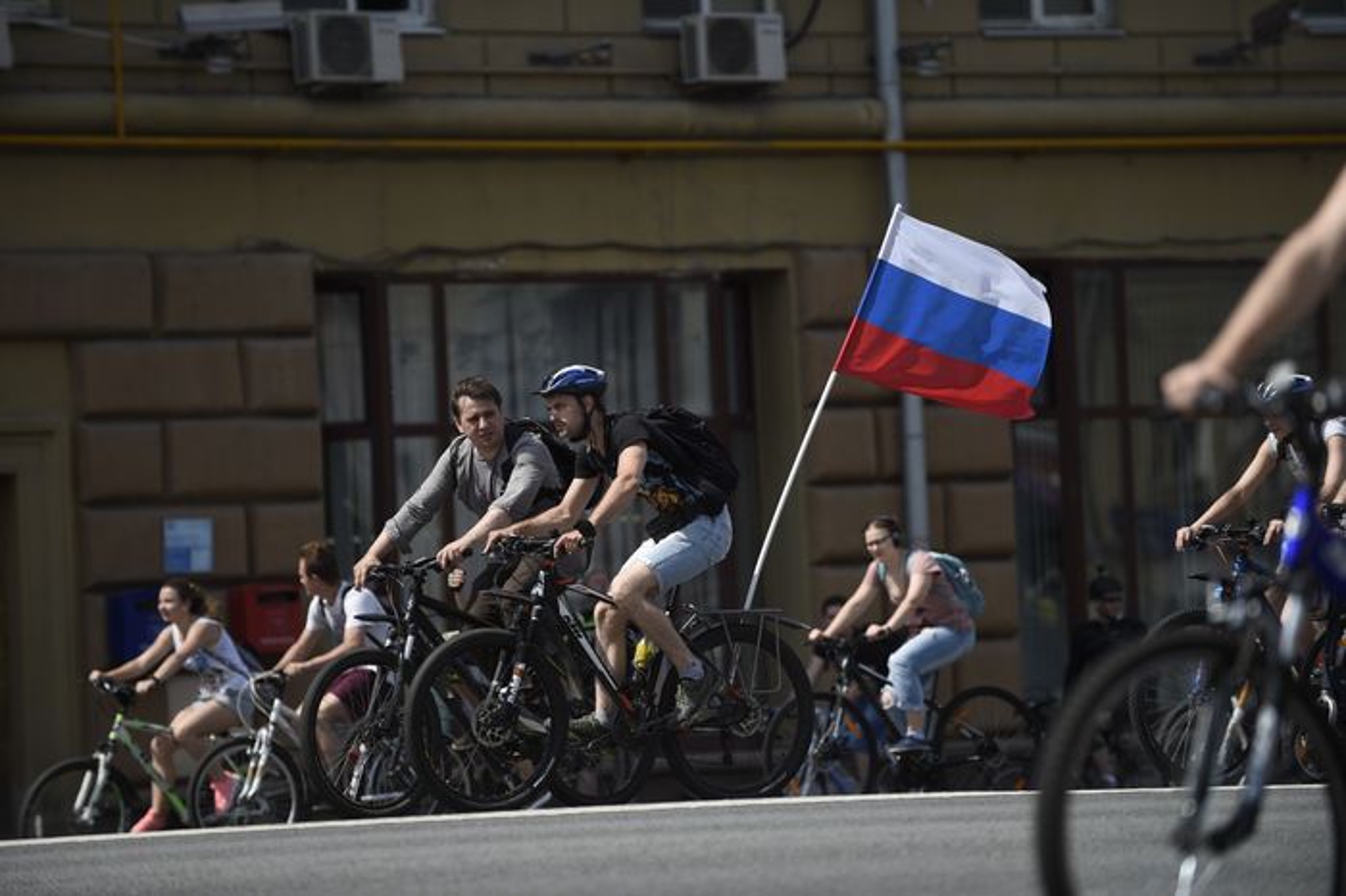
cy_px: 448
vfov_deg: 6.9
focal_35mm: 200
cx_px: 673
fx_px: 7474
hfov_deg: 10.3
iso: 100
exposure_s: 1/1600
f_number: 4
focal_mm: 200
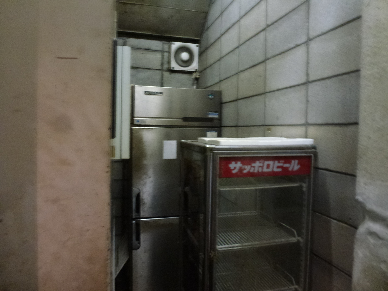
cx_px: 194
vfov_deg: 56.8
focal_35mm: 24
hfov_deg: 71.6
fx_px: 269
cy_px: 146
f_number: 3.3
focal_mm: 4.3
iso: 400
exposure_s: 1/5
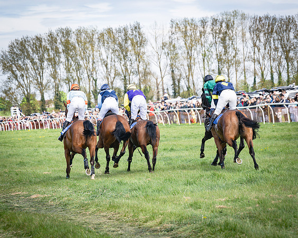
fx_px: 1329
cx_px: 147
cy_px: 114
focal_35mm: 151
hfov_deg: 12.8
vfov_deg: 10.2
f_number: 5
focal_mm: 120
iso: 400
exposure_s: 1/1600
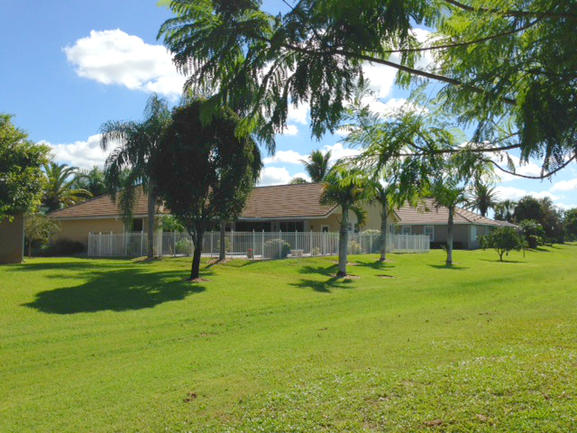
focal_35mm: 33
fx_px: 550
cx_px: 288
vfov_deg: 42.9
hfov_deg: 55.4
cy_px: 216
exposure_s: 1/2262
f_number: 2.4
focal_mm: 4.12
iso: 50
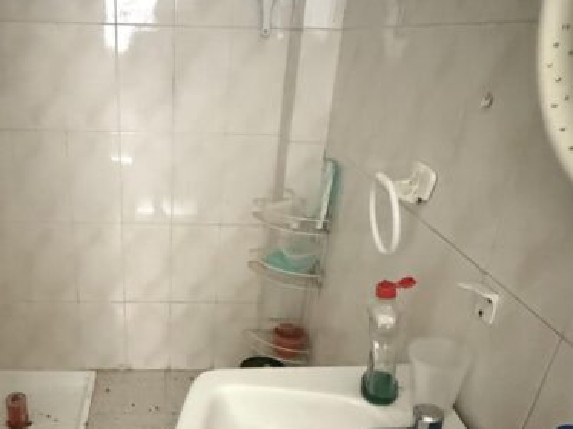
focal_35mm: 24
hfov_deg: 69.3
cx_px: 184
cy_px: 304
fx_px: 397
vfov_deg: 54.9
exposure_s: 1/43
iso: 1250
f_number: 2.2
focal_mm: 2.22
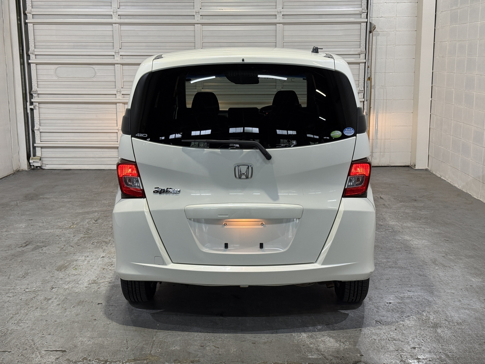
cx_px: 242
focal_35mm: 48
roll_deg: +0.1
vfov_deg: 30.3
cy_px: 182
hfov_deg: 39.7
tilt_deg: -10.3
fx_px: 673
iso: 80
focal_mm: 6.76
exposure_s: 1/60
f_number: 1.78
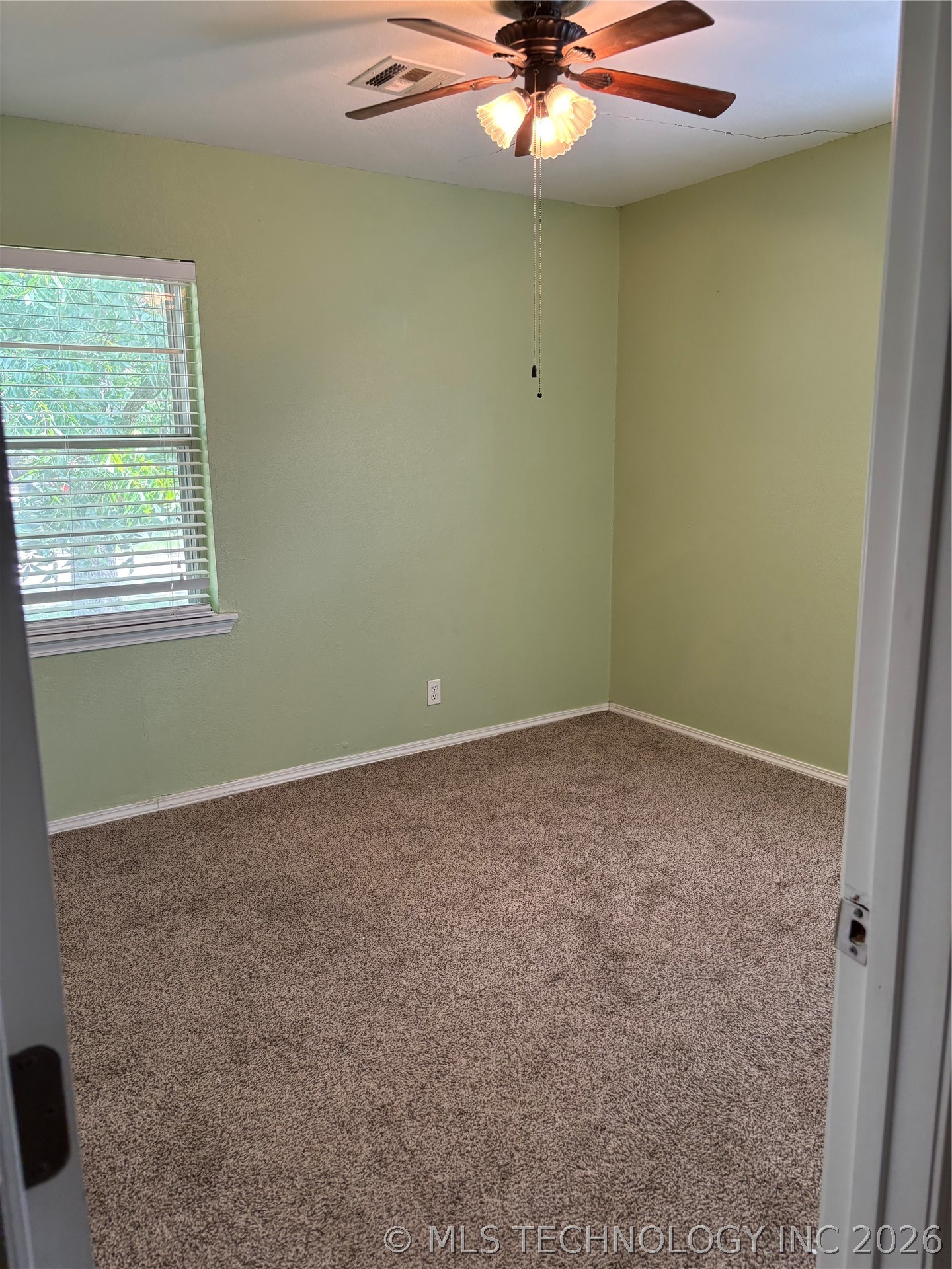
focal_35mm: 26
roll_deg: -1.6
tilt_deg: -11.3
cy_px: 634
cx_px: 476
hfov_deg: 53.1
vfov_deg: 67.3
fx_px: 953
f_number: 1.6
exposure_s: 1/60
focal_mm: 5.96
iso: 125
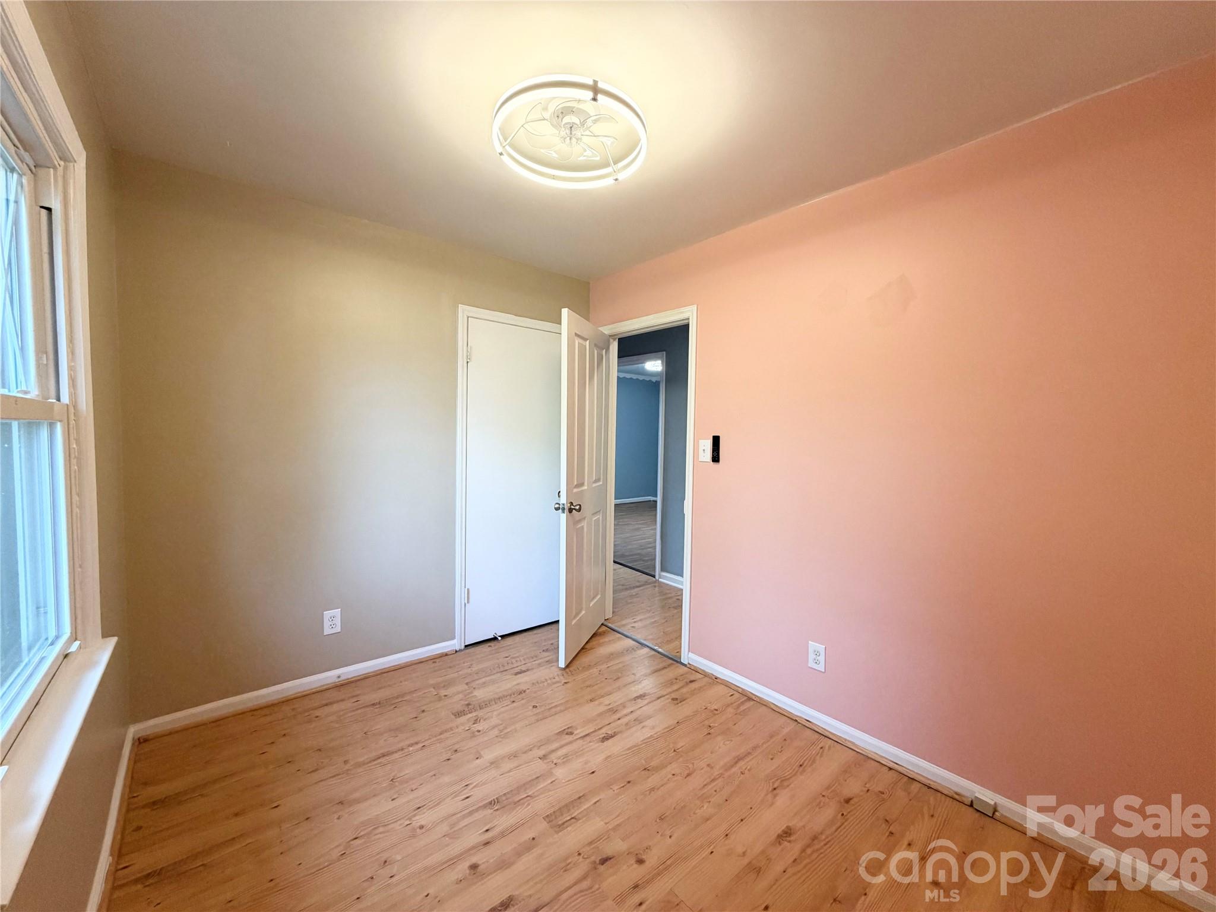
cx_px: 608
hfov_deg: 102.1
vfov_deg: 85.7
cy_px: 456
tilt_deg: -2.5
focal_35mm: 14
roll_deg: -1.2
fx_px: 492
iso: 250
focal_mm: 2.22
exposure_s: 1/120
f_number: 2.2
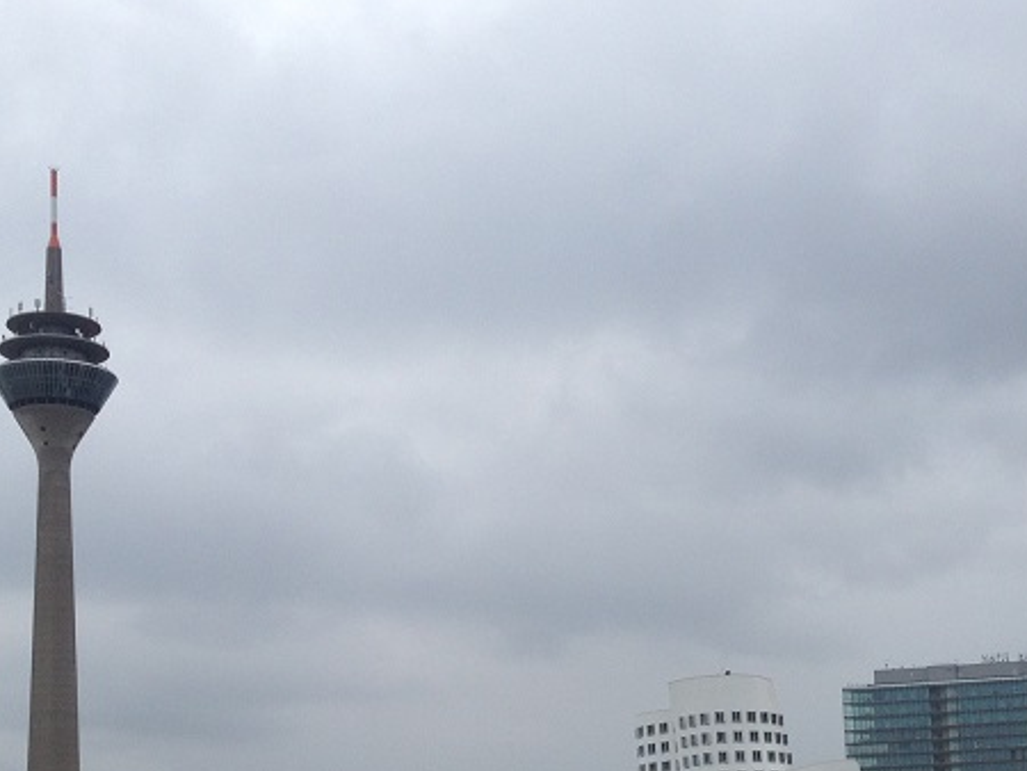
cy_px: 676
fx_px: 2078
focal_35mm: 70
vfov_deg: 20.6
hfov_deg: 27.6
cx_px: 662
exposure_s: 1/1082
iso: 50
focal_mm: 4.28
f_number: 2.4
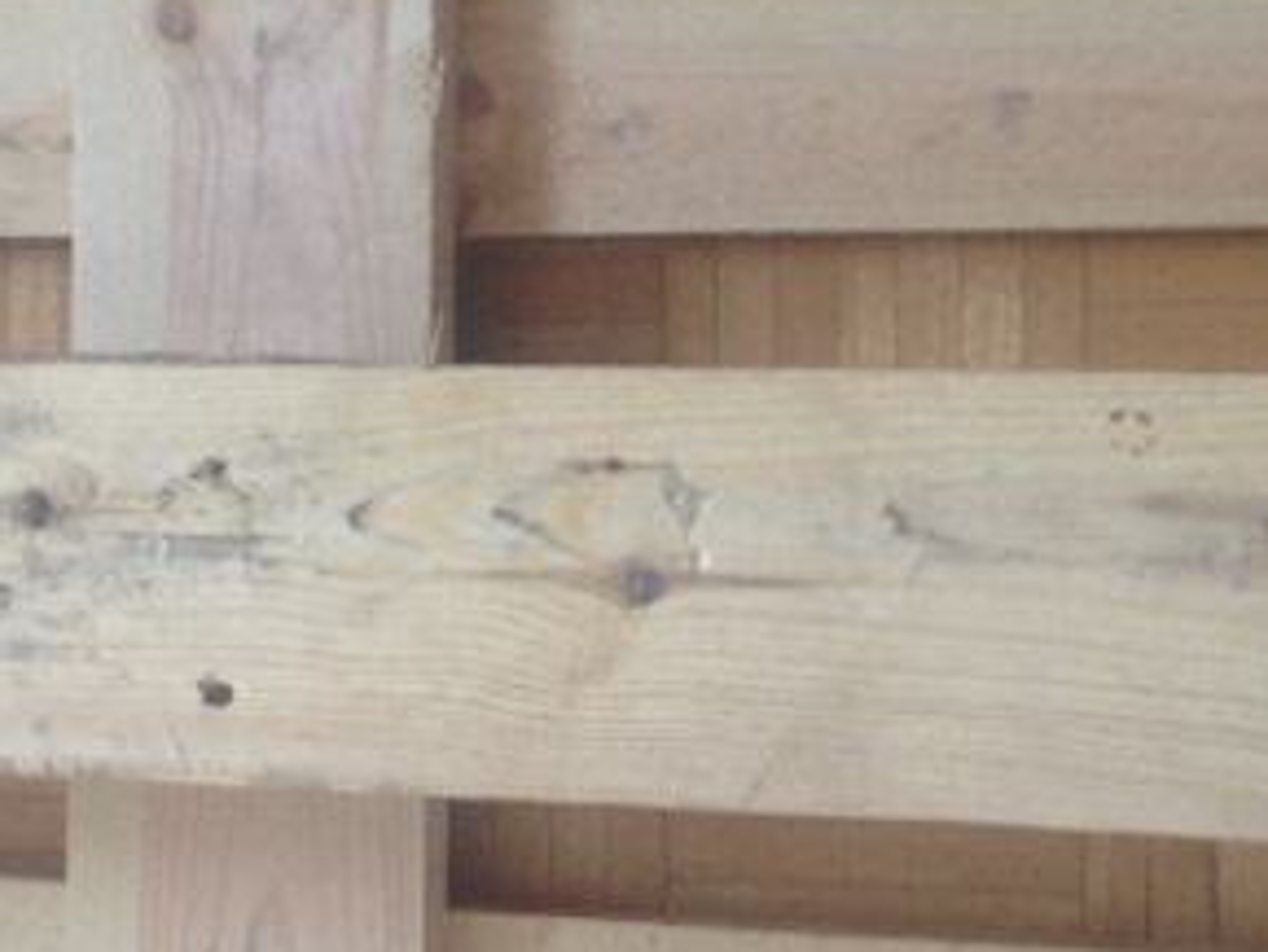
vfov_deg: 13.0
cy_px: 535
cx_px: 496
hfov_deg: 17.2
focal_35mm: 114
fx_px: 4178
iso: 80
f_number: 2.4
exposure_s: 1/20
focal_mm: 4.12
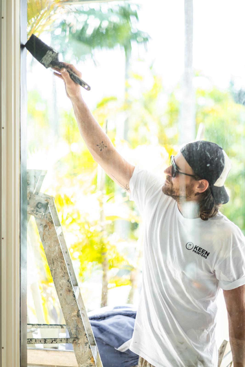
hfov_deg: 16.3
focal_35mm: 84
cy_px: 184
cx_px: 122
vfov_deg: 24.2
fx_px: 857
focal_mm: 56
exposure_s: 1/500
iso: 160
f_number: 1.2
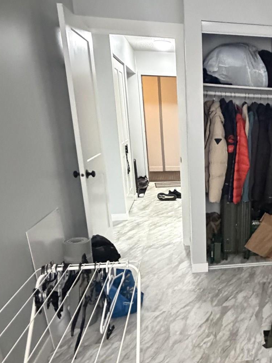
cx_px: 249
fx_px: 335
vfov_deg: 56.3
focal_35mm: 32
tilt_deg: -18.9
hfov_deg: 40.5
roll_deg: -1.4
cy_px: 222
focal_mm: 2.22
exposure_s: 1/60
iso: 1250
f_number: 2.2
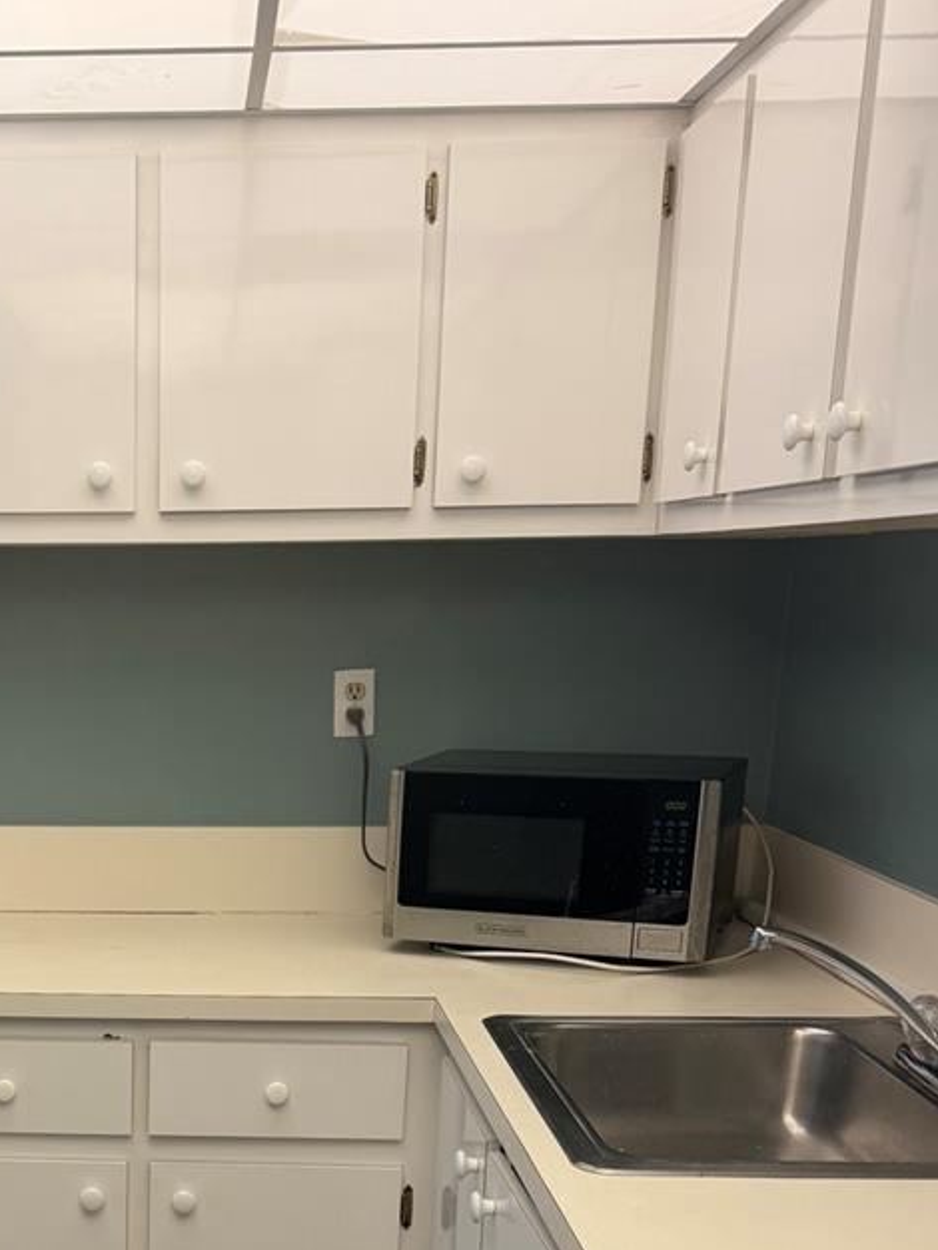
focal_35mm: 46
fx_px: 1661
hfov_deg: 30.1
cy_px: 1066
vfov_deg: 39.0
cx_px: 82
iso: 100
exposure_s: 1/120
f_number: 1.78
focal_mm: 6.76
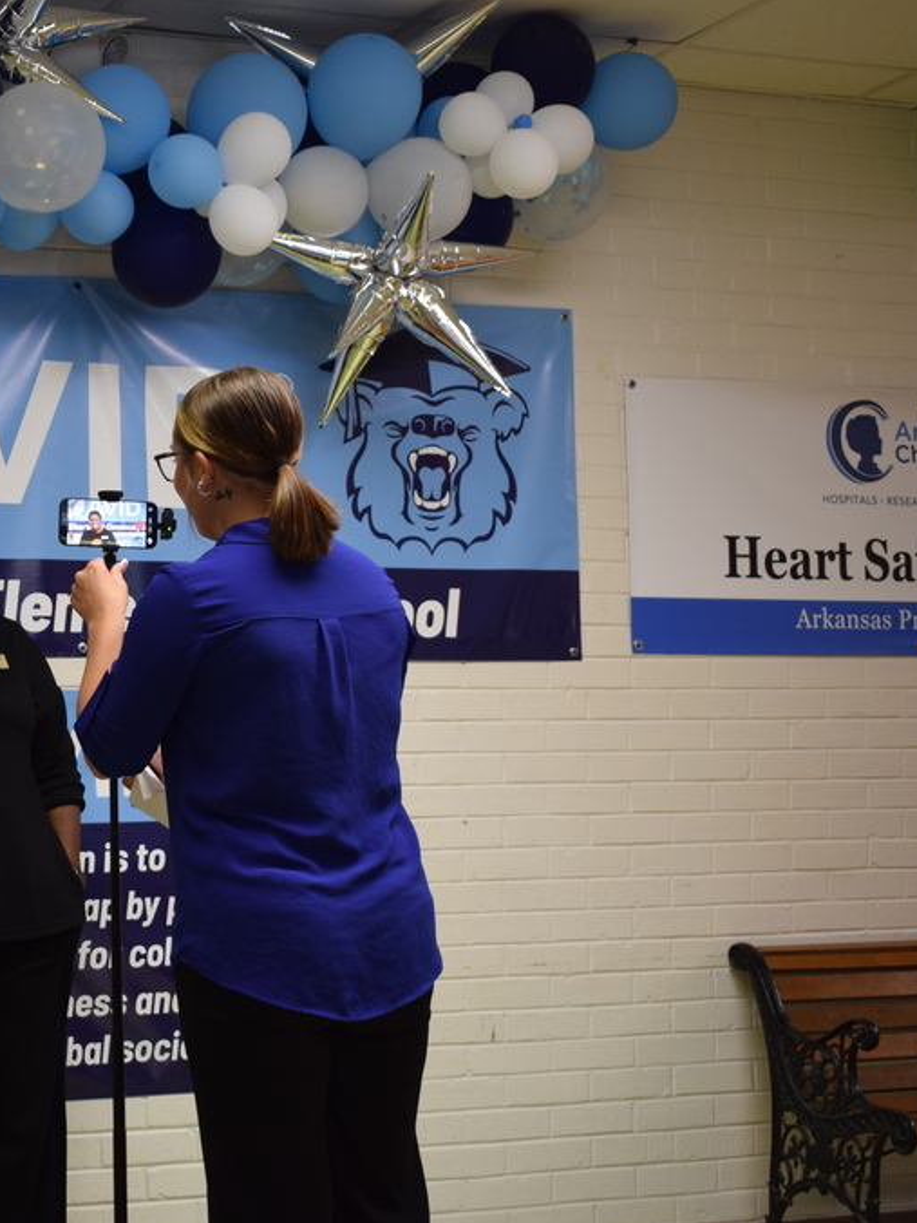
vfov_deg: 28.7
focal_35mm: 68
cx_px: 69
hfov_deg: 21.2
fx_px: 2392
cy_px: 614
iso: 640
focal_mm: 31
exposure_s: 1/60
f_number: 4.2
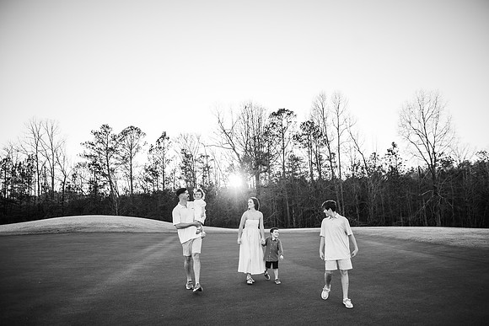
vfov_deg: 53.2
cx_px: 244
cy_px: 163
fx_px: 326
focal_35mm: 24
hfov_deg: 73.7
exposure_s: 1/640
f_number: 2.5
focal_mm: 24
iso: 160
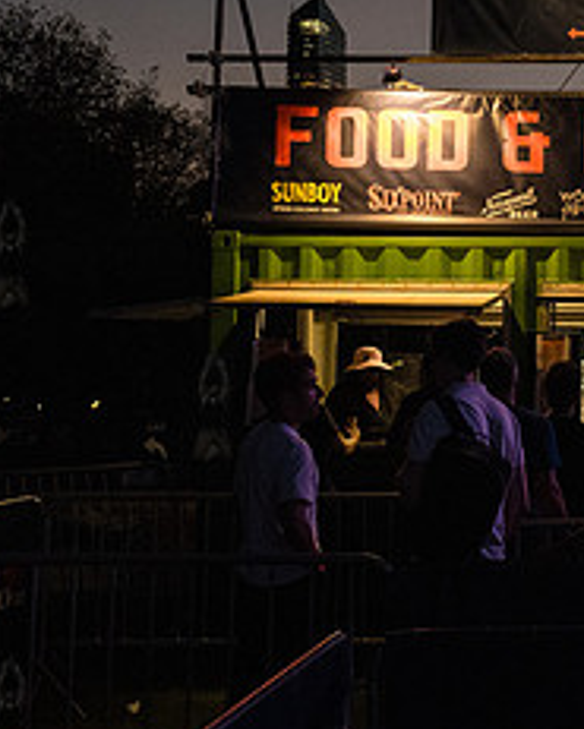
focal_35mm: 57
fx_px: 1231
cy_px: 251
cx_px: 619
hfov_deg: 25.1
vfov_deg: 32.8
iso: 6400
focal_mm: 24
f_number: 4
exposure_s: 1/200
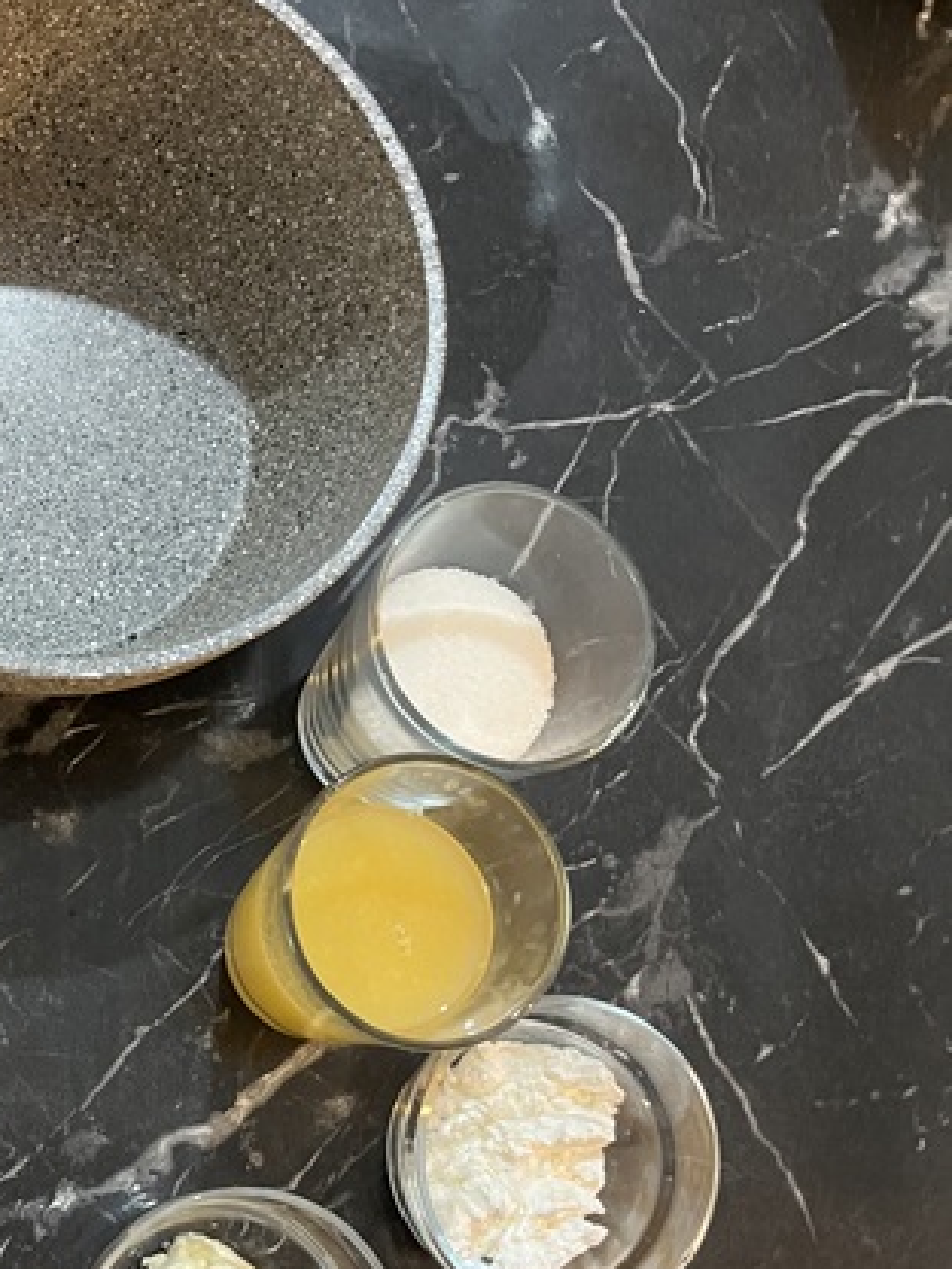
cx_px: 170
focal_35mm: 43
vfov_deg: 42.9
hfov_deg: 32.5
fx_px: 1576
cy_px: 898
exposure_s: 1/33
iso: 640
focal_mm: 5.1
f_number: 1.6
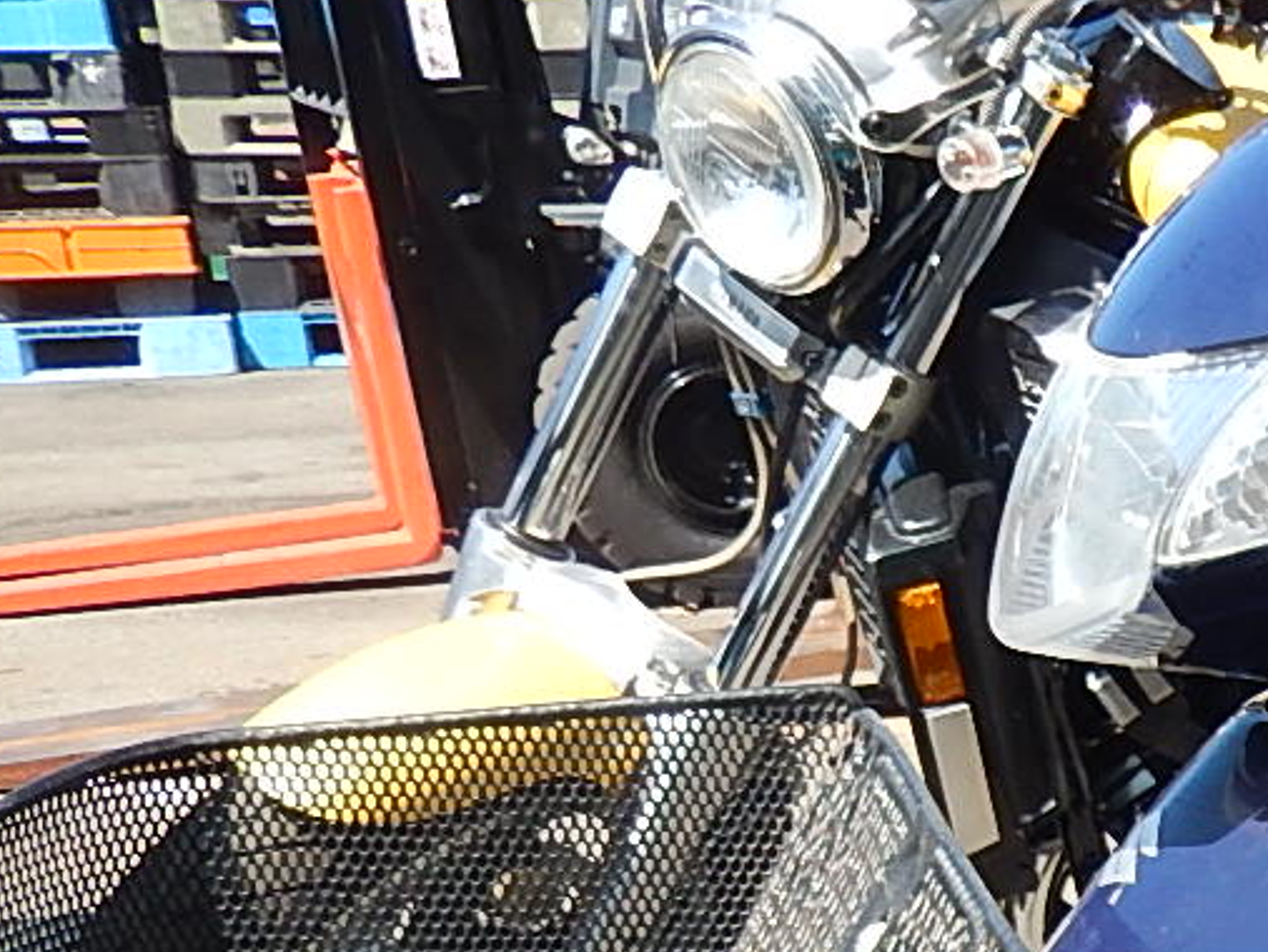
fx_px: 2895
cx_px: 1807
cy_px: 1388
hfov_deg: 21.4
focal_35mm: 79
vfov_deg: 17.1
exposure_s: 1/500
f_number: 3.4
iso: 125
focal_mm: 4.5
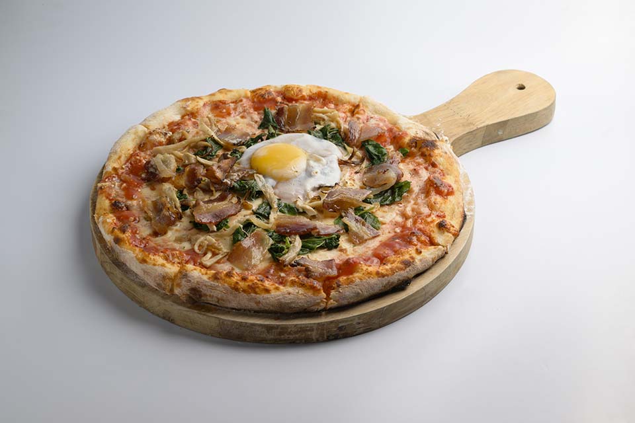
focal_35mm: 85
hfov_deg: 23.9
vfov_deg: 16.1
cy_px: 212
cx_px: 318
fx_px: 1499
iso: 80
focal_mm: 85
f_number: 8.5
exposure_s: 1/200
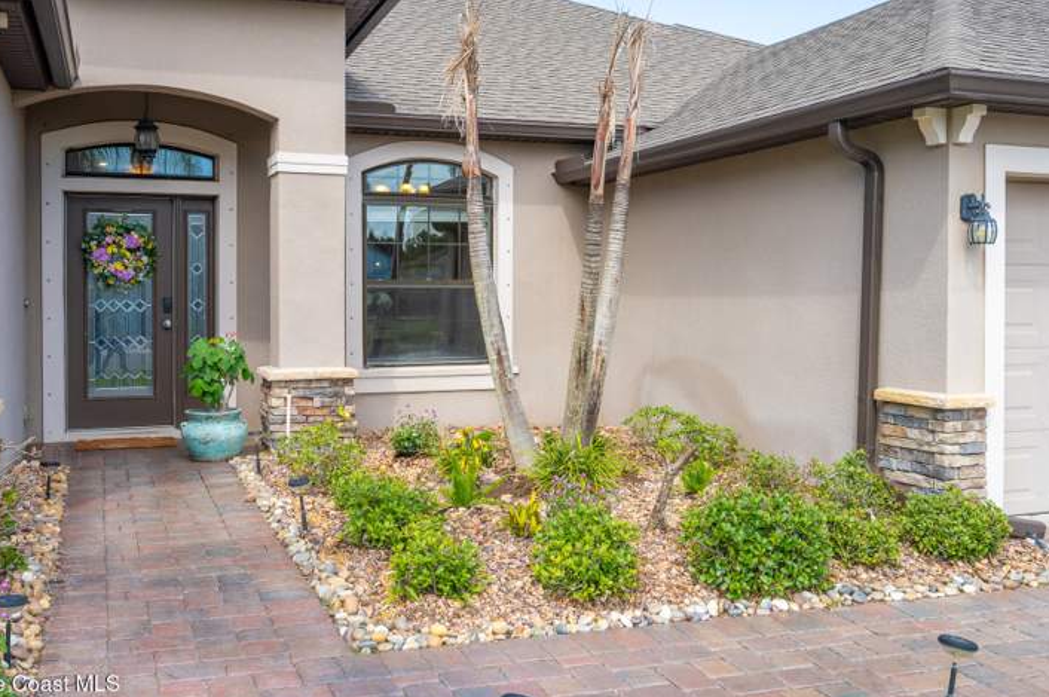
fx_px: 990
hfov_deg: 55.7
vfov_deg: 38.8
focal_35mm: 34
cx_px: 462
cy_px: 322
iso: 200
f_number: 6.3
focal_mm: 30
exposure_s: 1/500
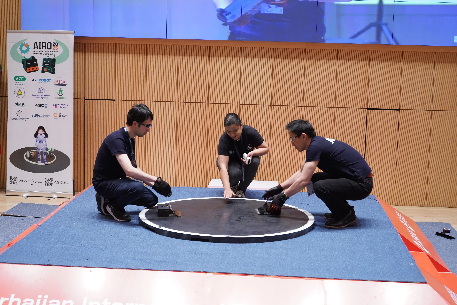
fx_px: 724
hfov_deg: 35.1
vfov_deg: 23.8
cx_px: 228
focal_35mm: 57
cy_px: 152
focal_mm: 57
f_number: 5
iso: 4000
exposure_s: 1/100
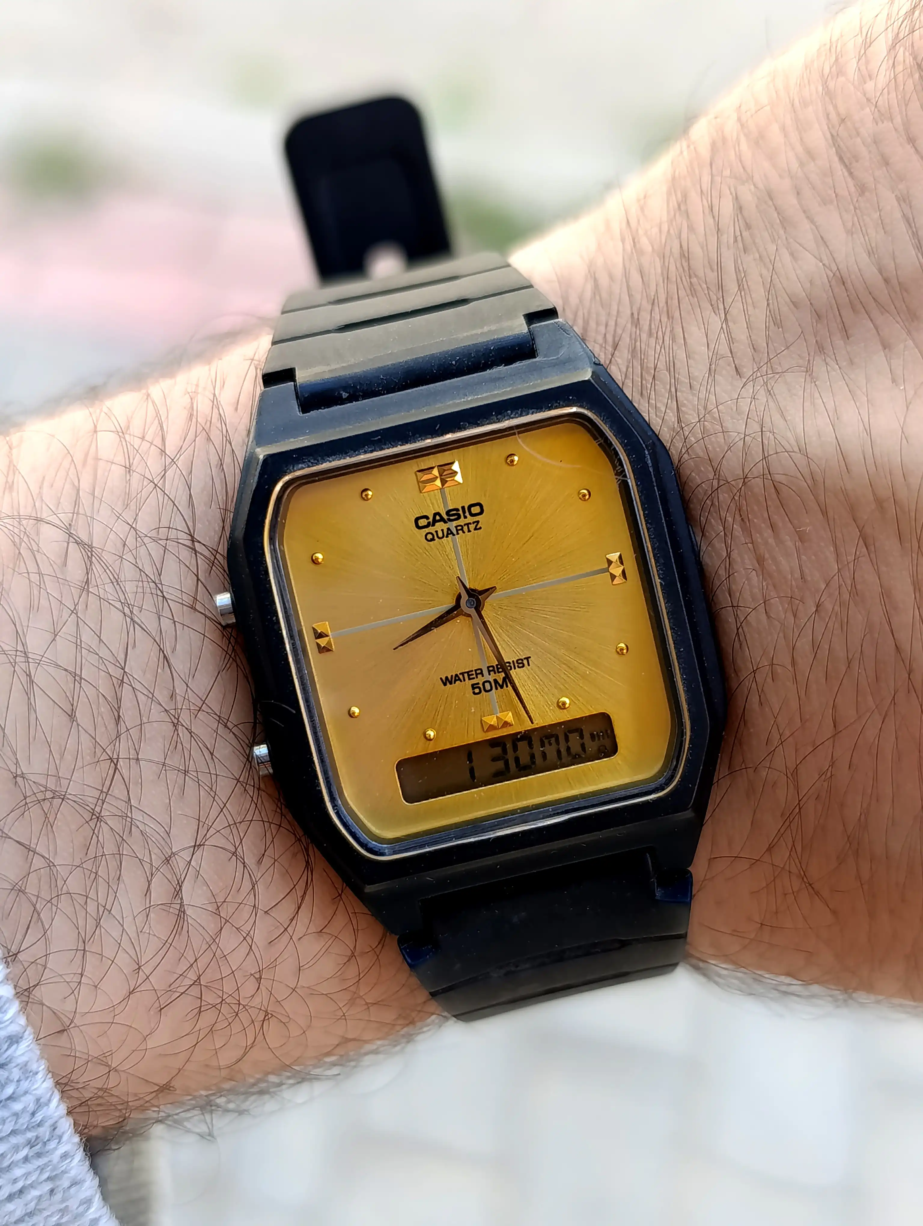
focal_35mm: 23
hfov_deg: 59.0
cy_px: 613
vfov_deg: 73.8
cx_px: 462
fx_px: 816
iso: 160
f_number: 1.6
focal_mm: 6.14
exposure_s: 1/120
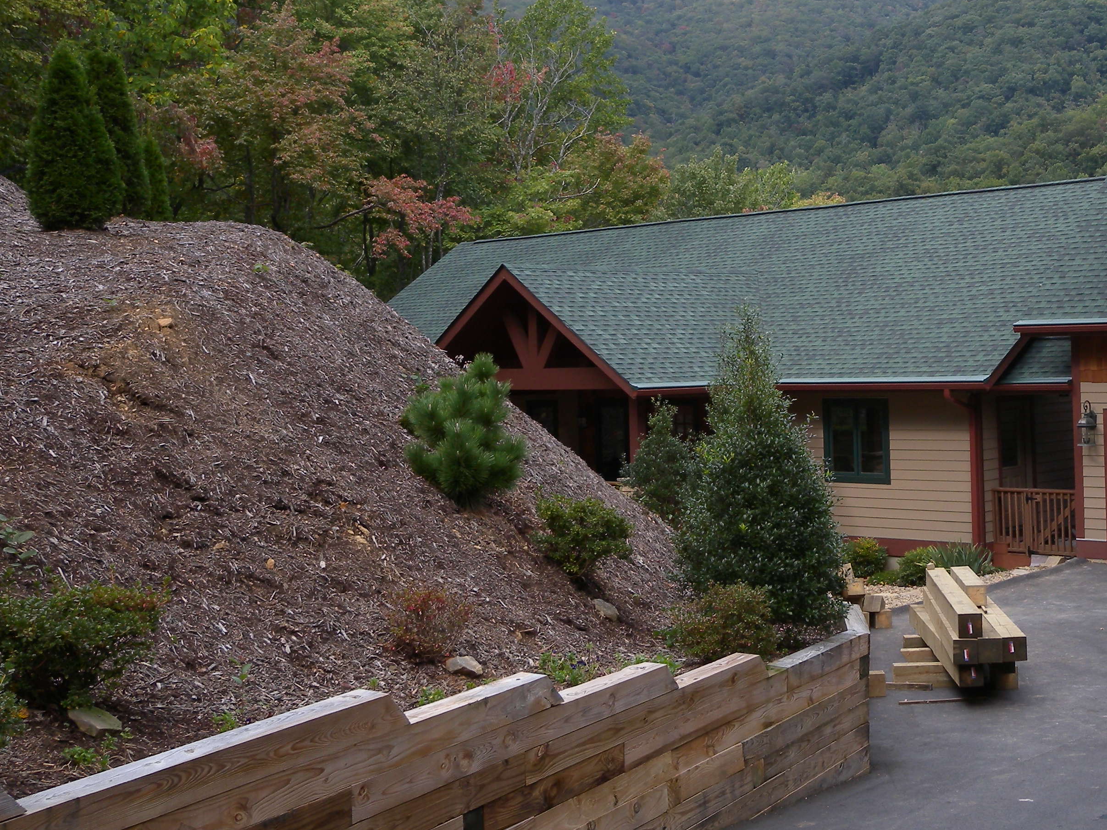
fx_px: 1567
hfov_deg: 37.4
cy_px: 329
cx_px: 895
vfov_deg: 29.6
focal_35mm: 49
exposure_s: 1/157
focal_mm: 6
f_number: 4.1
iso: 64
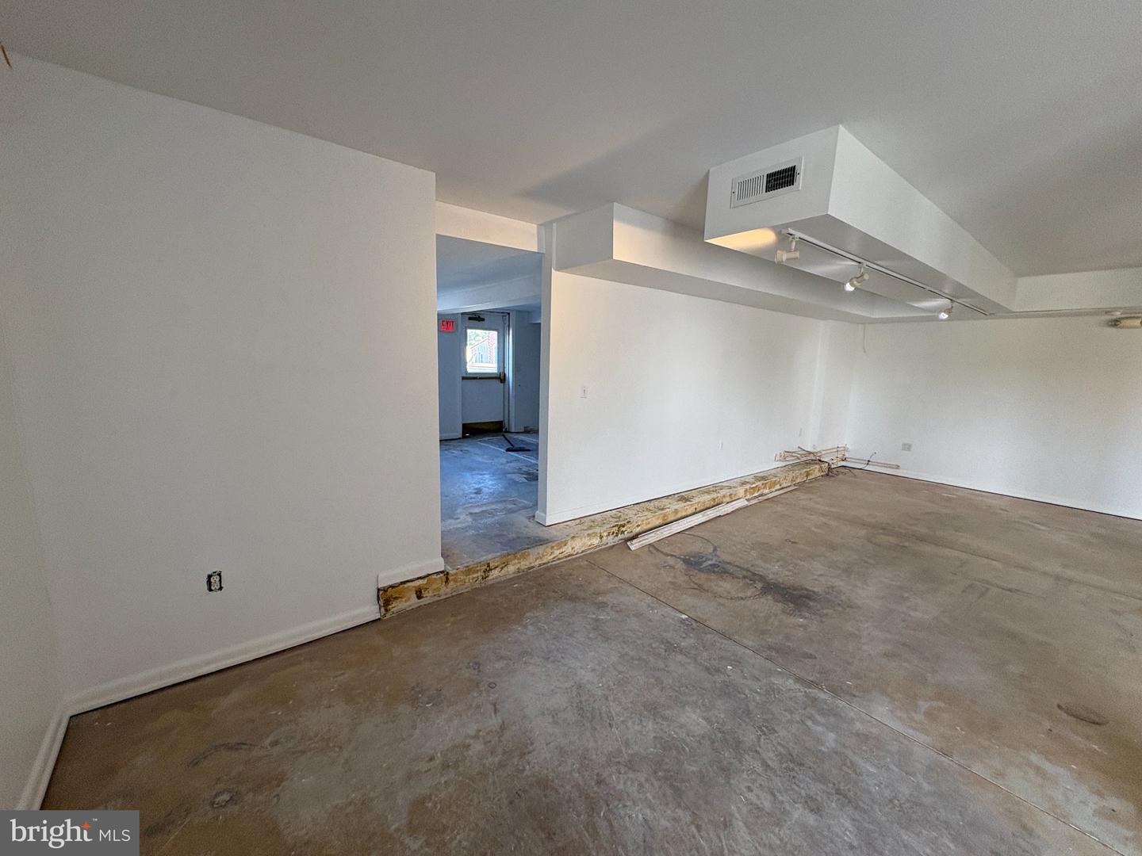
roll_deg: -1.1
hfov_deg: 102.1
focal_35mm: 14
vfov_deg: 85.7
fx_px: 462
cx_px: 571
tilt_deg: -5.6
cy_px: 428
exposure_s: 1/120
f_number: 2.2
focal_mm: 2.22
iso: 125
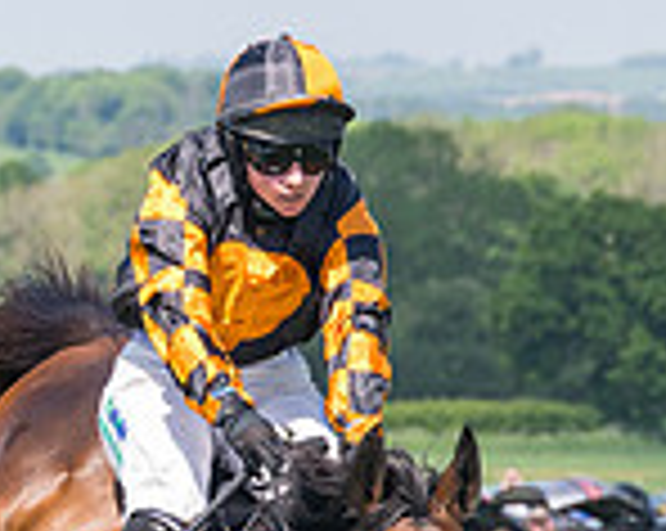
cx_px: 360
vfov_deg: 3.1
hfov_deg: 3.8
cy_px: 618
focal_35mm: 504
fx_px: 9921
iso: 400
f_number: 5
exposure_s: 1/1250
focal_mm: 98
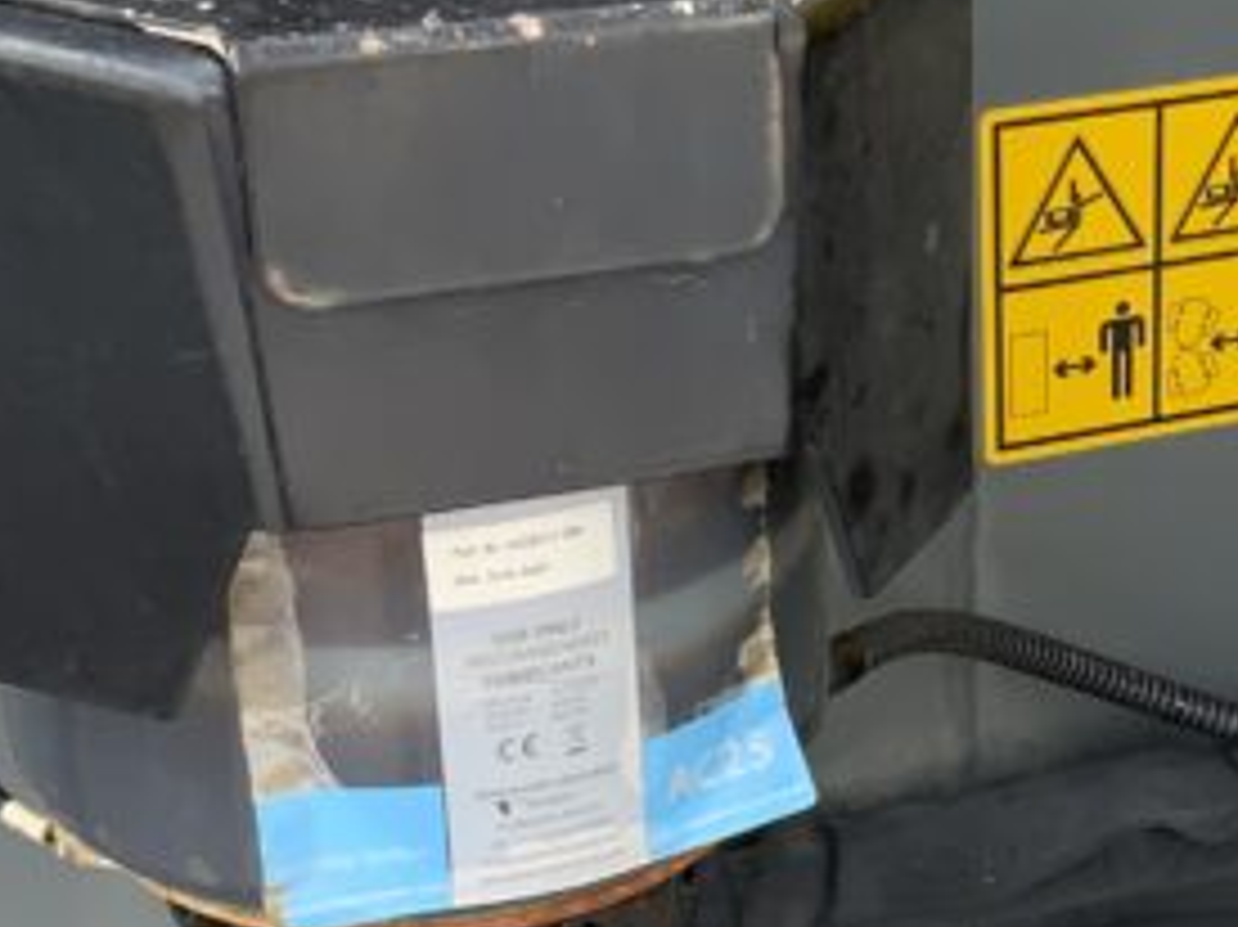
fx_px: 3861
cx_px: 1391
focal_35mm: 108
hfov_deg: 17.5
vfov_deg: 13.6
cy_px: 738
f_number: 1.8
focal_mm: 3
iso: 16
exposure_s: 1/130
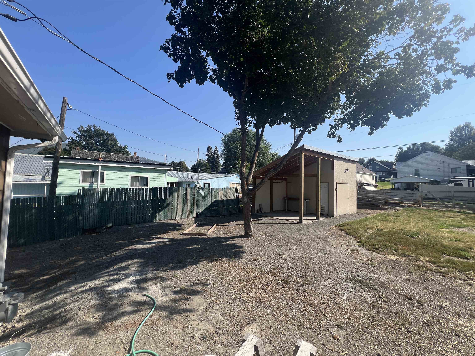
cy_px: 178
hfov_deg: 106.2
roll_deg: -0.6
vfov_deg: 89.9
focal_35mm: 13
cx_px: 238
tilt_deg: +3.0
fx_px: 178
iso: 32
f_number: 1.8
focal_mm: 1.57
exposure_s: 1/1277
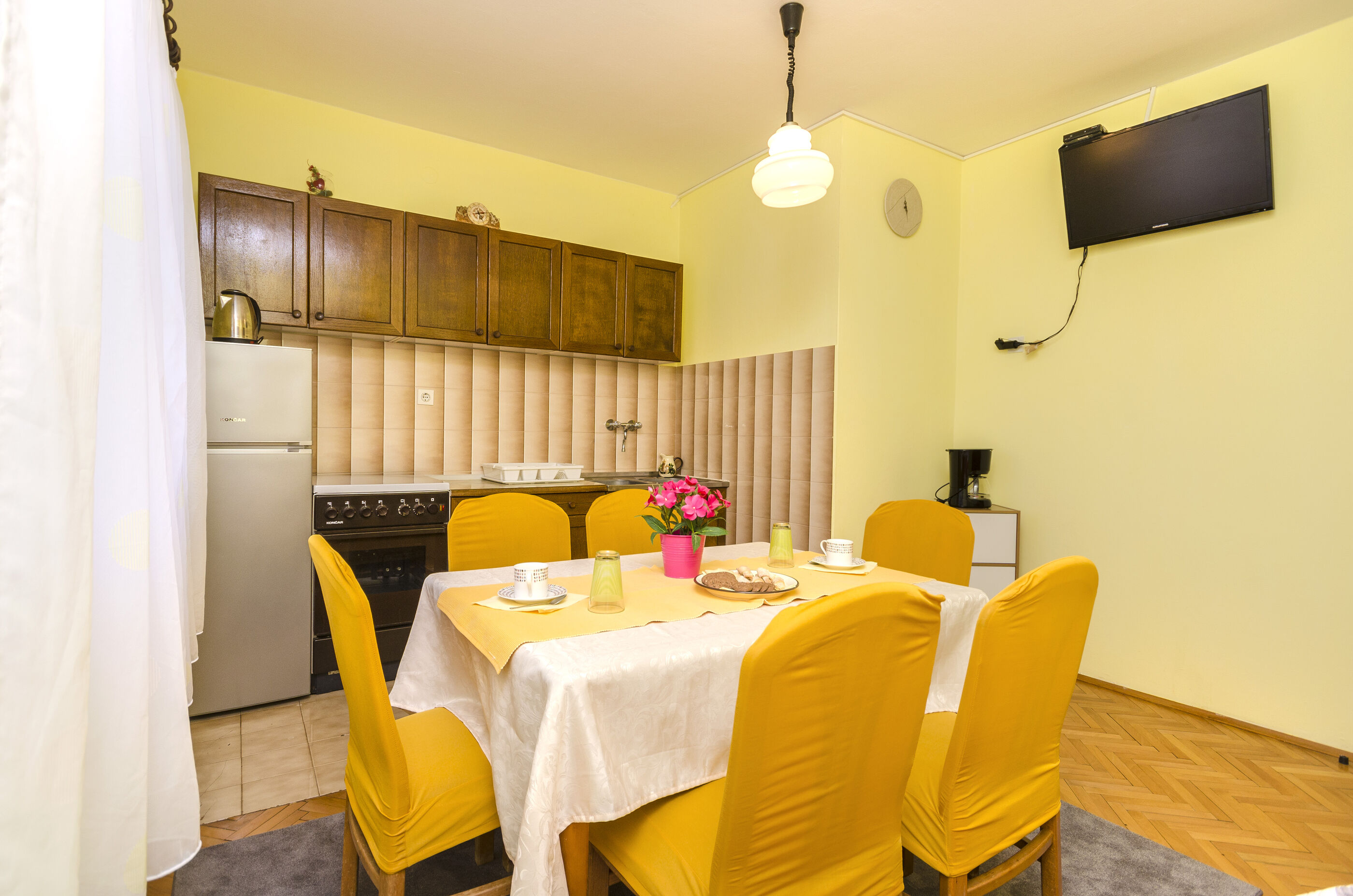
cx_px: 676
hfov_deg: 90.1
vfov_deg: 67.2
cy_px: 448
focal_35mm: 18
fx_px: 675
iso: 200
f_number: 7.1
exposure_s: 1/80
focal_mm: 12
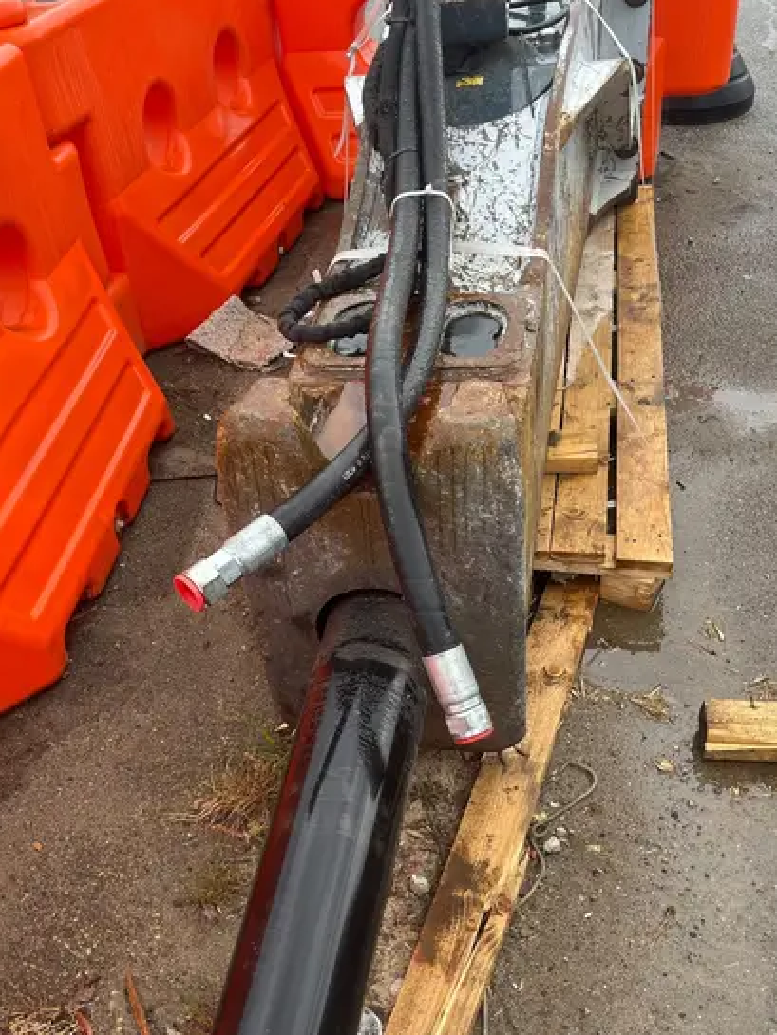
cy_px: 574
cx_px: 325
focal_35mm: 35
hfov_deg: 40.6
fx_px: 1047
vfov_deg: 52.5
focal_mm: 5.1
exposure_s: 1/122
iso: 50
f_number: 1.6
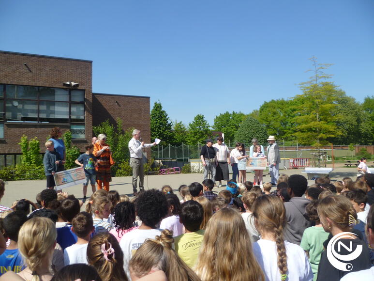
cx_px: 187
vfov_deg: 49.8
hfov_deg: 63.4
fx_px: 303
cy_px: 140
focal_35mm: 28
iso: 80
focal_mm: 5
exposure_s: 1/160
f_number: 9
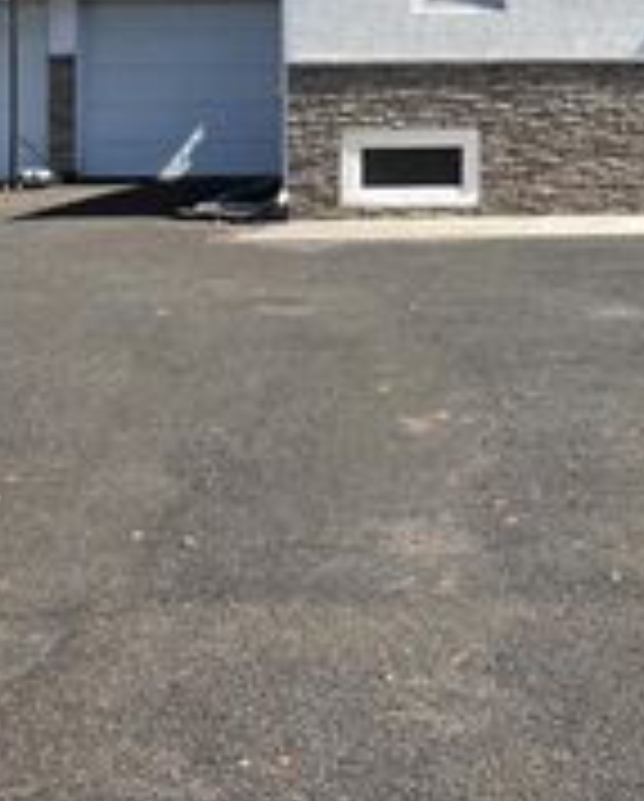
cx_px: 707
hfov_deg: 22.9
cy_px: 7
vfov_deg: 28.2
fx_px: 1497
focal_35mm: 63
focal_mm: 6.5
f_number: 1.4
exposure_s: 1/5015
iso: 64
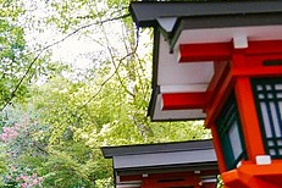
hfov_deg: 24.0
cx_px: 4
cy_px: 195
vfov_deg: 16.5
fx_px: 634
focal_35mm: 81
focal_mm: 24
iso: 800
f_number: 4
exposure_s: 1/160
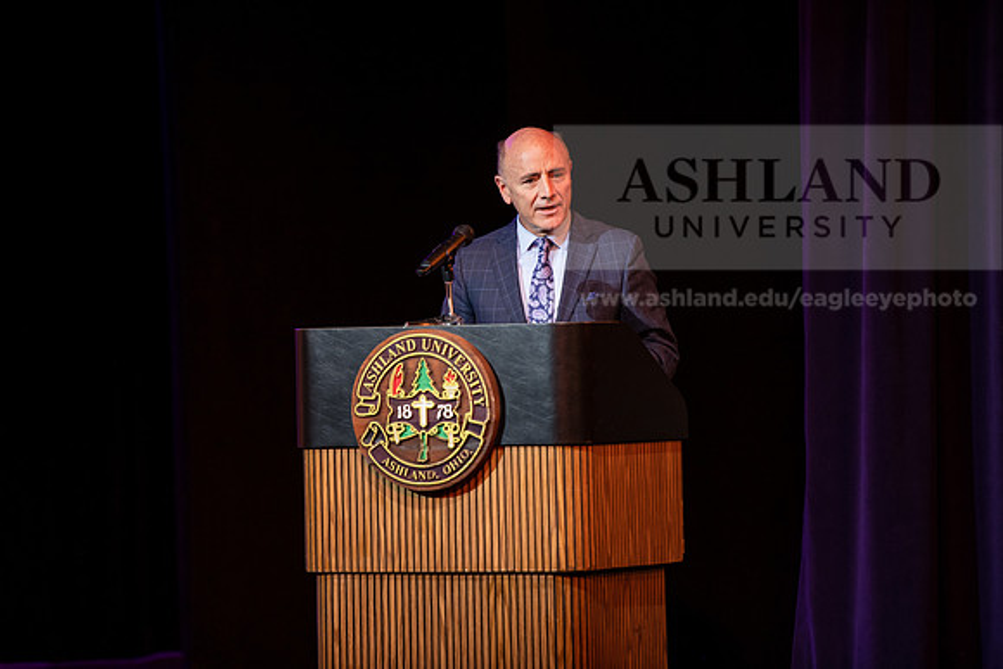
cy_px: 334
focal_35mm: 200
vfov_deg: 6.9
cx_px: 502
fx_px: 5573
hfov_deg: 10.3
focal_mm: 200
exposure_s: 1/200
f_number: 2.8
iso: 1250
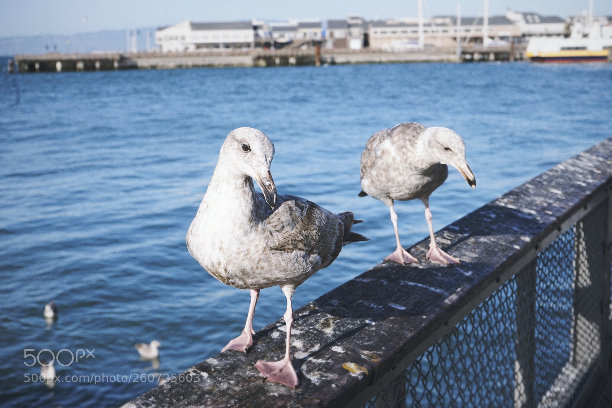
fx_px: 935
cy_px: 204
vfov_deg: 24.6
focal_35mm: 55
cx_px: 306
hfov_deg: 36.2
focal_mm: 55
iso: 100
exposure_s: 1/160
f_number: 9
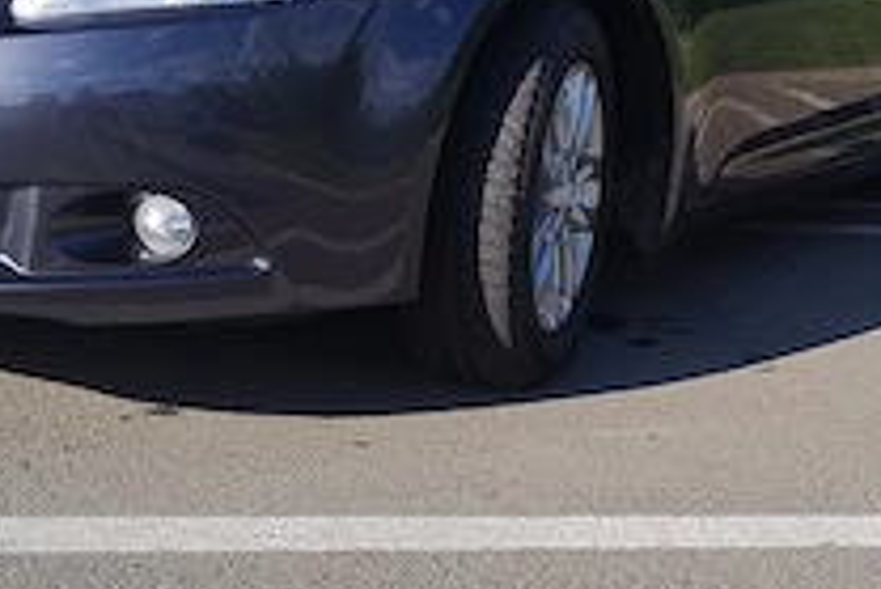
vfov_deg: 18.7
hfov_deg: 27.9
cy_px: 85
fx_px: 1763
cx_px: 576
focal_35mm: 72
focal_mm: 5.56
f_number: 1.8
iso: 100
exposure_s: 1/1380
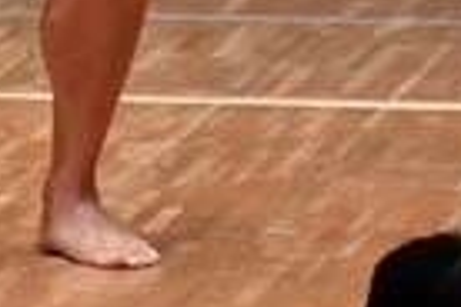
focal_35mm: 1518
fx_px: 19437
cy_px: -447
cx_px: -550
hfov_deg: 1.4
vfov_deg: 0.9
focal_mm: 180
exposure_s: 1/400
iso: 6400
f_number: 5.6
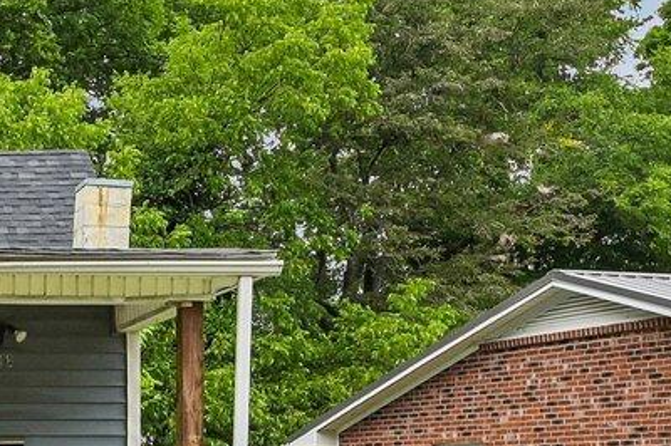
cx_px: -336
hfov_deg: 21.0
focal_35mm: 82
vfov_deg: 16.6
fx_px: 1527
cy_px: 147
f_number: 8
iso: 100
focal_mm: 16
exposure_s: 1/100
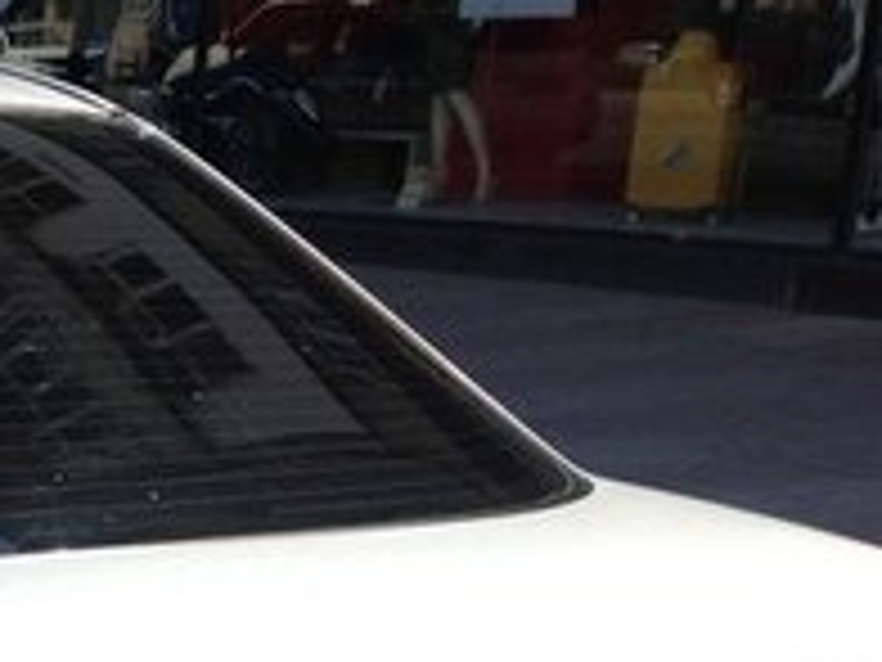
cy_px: 998
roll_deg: -0.6
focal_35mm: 111
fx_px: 2828
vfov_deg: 12.7
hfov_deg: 15.8
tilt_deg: -21.4
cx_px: -572
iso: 50
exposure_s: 1/1043
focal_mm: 4.12
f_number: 2.4
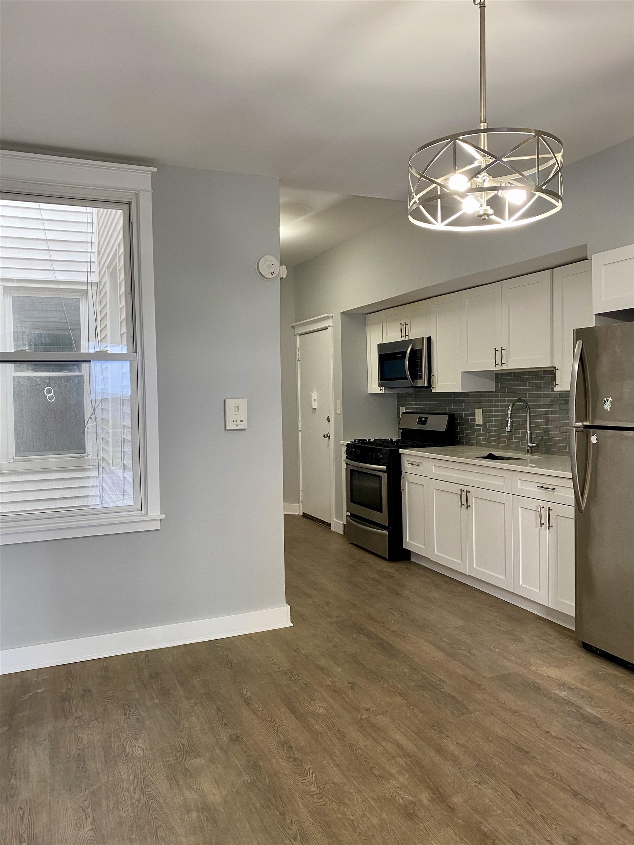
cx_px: 317
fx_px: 635
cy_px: 422
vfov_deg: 67.3
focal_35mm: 26
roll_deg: +0.9
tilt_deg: -1.6
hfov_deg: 53.1
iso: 125
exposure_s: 1/60
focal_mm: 4.25
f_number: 1.8
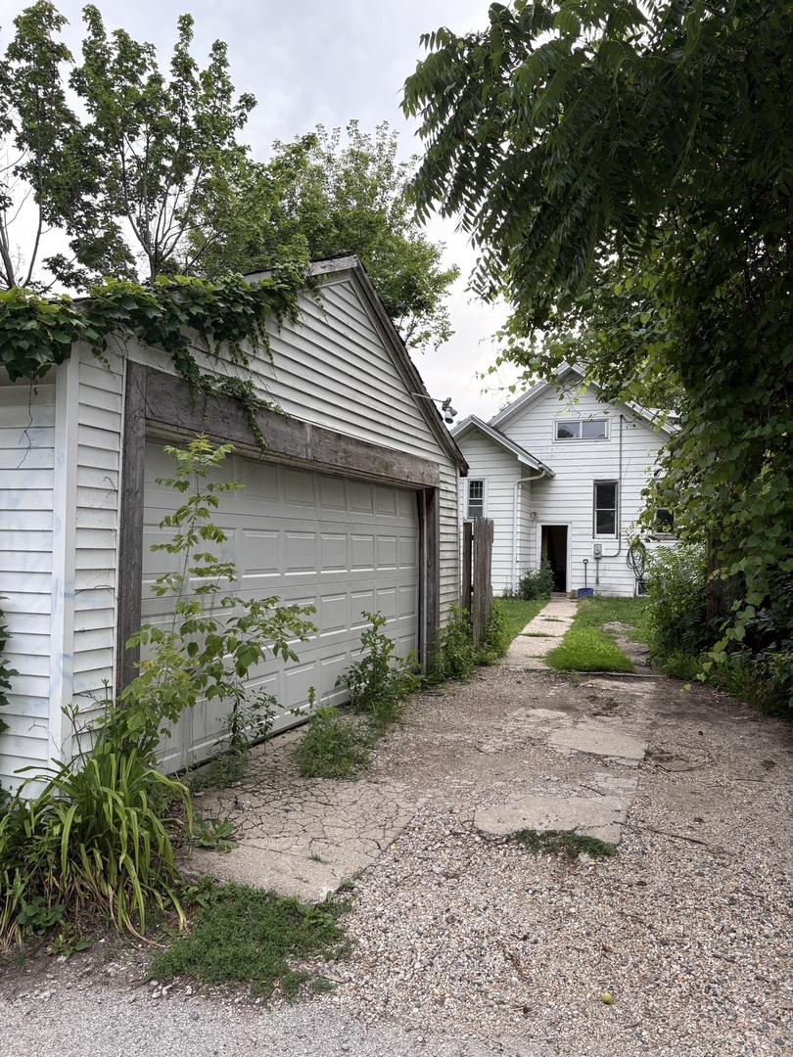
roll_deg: -1.6
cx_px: 396
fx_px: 794
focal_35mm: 26
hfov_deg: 53.1
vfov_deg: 67.3
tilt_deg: +1.8
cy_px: 528
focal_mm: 5.96
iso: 64
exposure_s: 1/369
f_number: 1.6
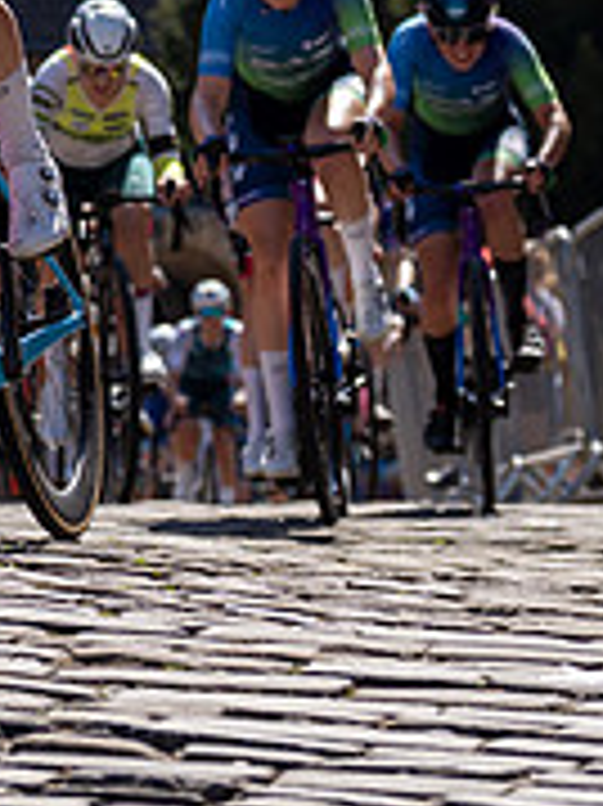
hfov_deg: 6.8
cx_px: -27
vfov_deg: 9.0
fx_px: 5069
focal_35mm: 218
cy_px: 34
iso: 100
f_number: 3.5
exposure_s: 1/1000
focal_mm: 70
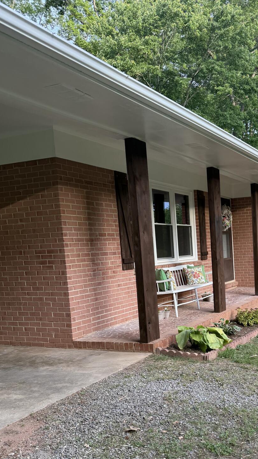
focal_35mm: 36
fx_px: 438
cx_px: 223
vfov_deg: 54.2
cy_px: 304
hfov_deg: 31.5
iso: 100
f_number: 1.78
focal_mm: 6.76
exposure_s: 1/381
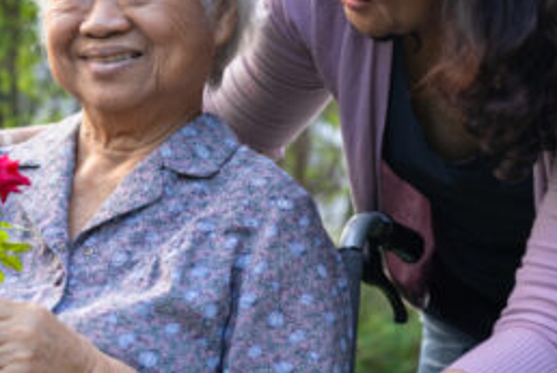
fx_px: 1612
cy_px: 116
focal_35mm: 104
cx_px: 213
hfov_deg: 19.6
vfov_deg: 13.2
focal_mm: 50
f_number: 2.8
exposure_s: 1/100
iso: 125
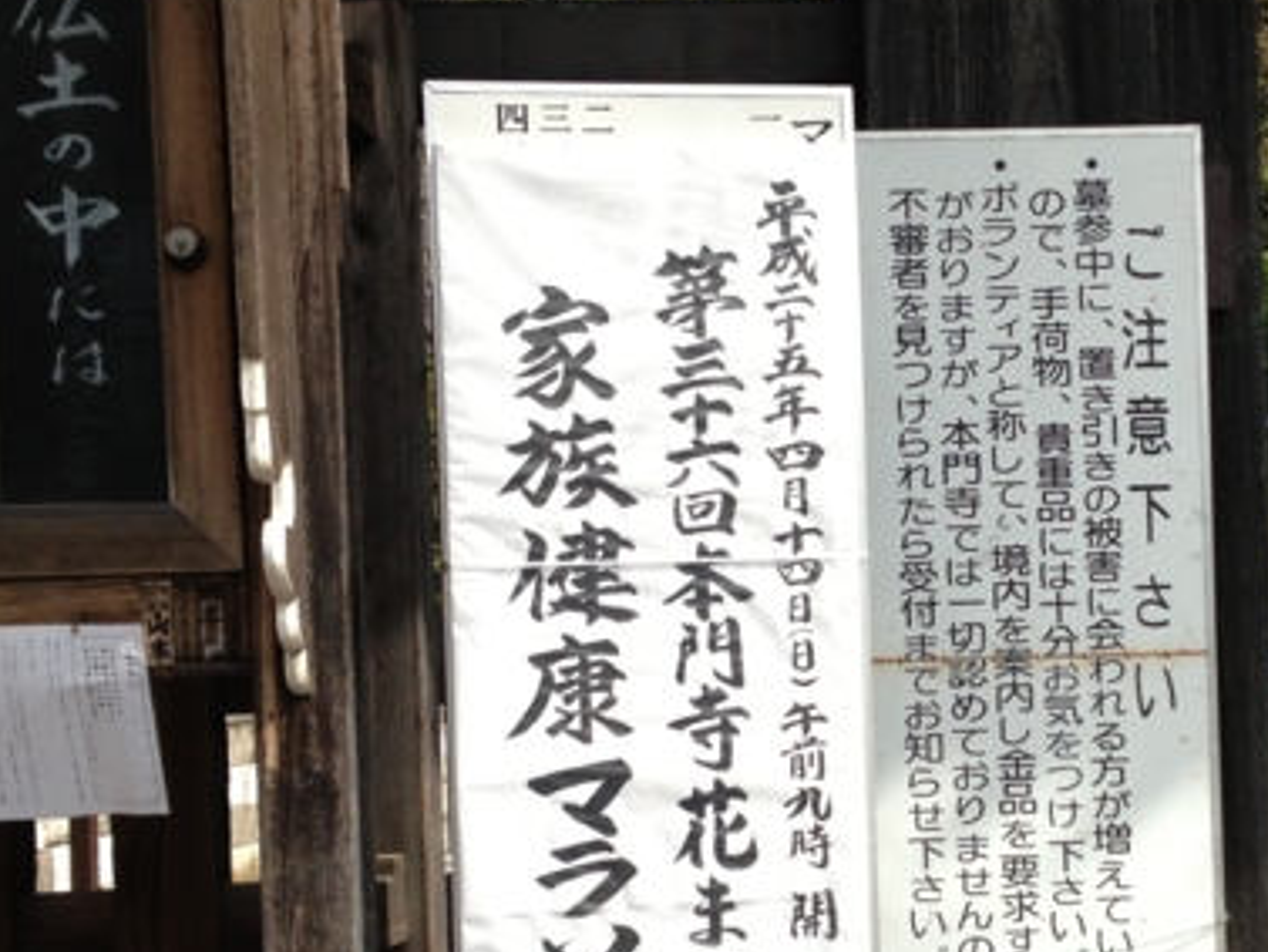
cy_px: 690
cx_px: 1012
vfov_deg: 20.9
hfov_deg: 27.2
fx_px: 2565
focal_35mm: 70
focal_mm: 4.13
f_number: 2.4
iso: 80
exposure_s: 1/1290
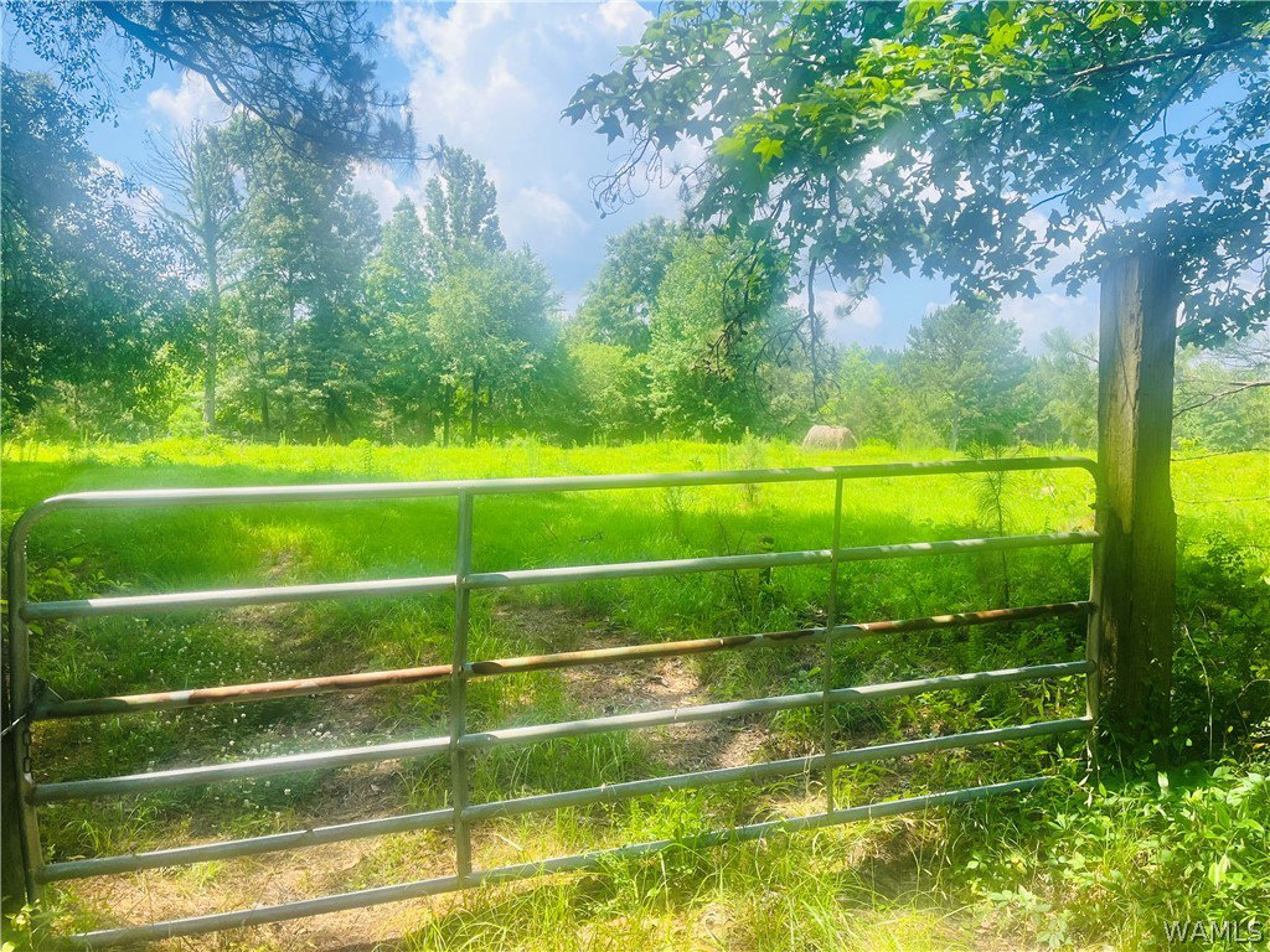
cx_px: 635
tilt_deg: -1.3
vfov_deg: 53.1
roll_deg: -0.9
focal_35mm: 26
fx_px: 954
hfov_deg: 67.3
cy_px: 476
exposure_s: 1/1117
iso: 50
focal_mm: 5.1
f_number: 1.6
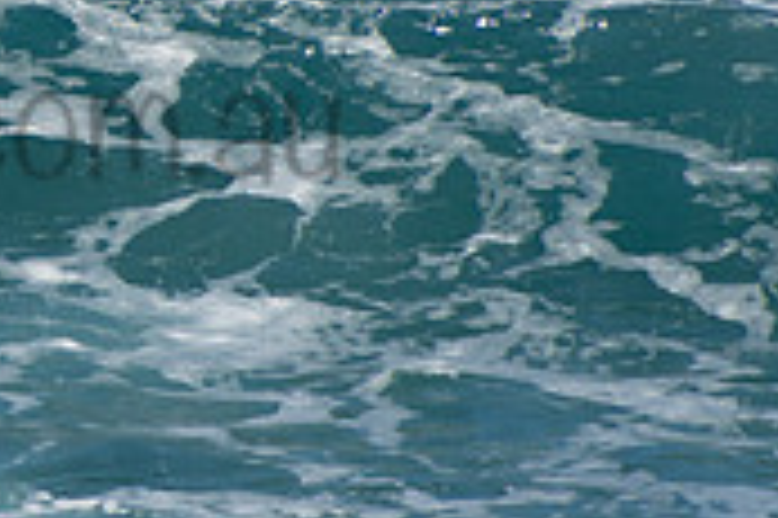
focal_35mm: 2016
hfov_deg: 1.0
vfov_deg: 0.7
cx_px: -135
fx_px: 43526
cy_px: 74
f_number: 5.6
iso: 280
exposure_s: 1/1250
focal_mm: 400
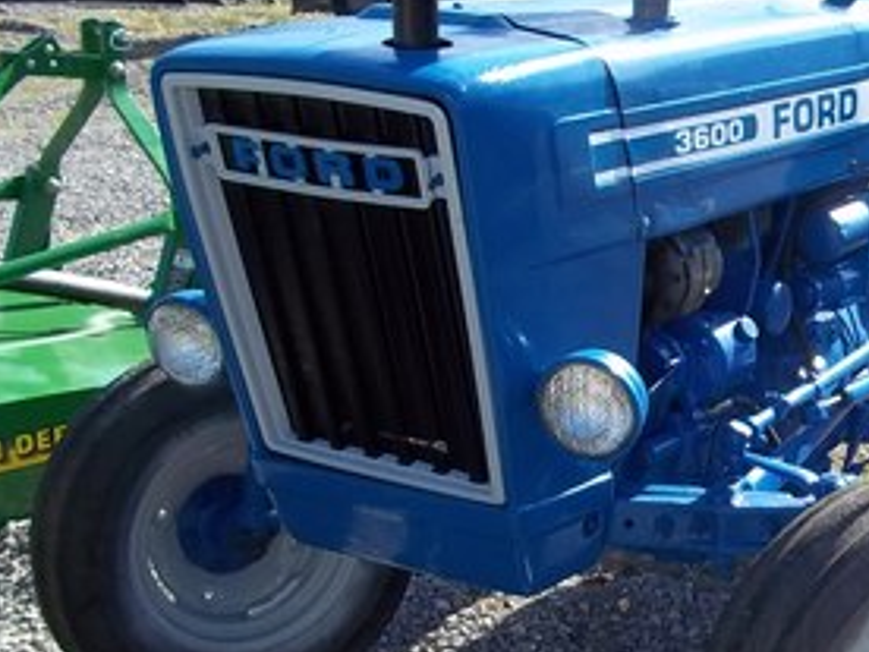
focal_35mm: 71
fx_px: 1782
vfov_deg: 20.7
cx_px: 781
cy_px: 400
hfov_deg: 26.5
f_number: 3.1
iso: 80
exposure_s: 1/500
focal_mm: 6.5
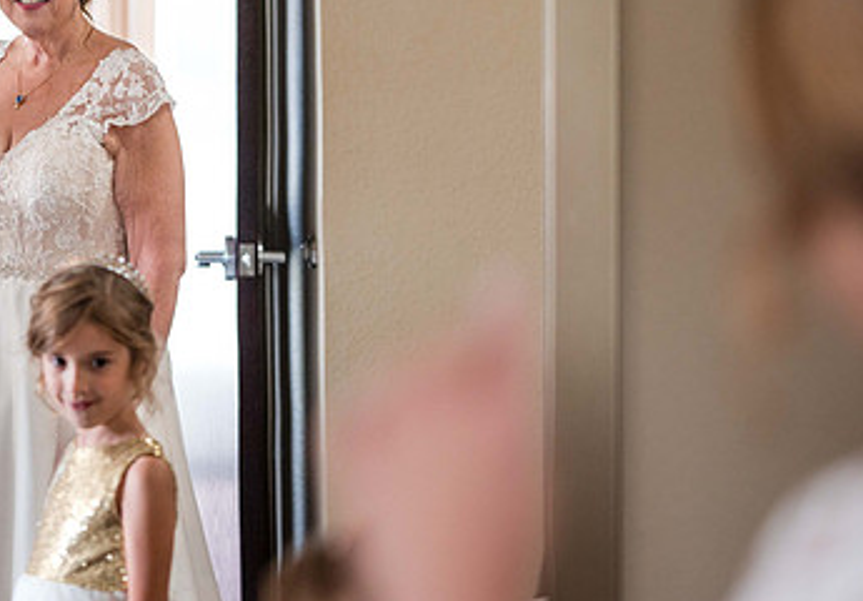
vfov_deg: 7.9
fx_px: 4349
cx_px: 85
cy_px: 41
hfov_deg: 11.3
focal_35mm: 179
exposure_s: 1/125
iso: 500
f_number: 2
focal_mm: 85
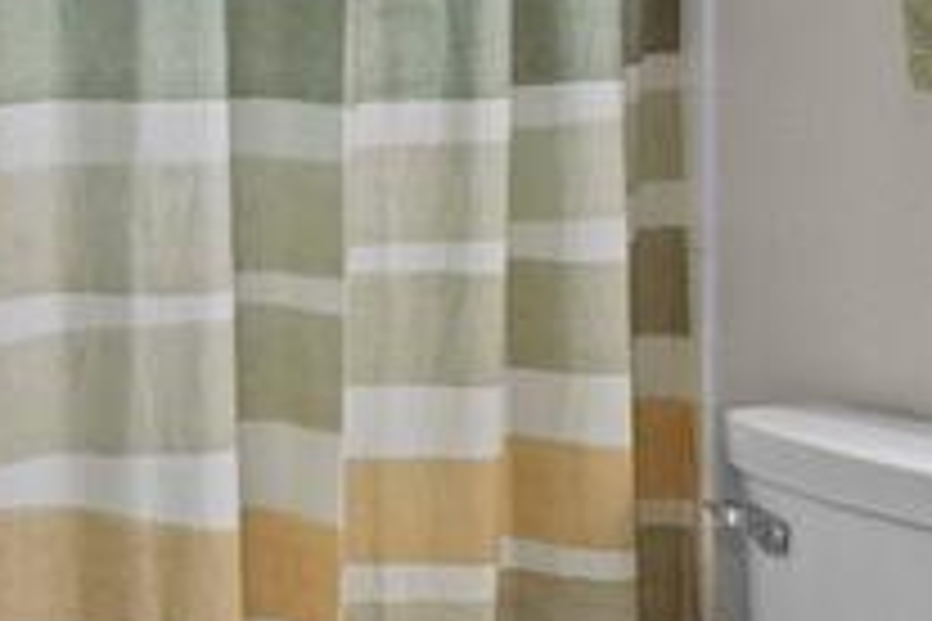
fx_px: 2045
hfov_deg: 20.8
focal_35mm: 79
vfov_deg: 16.9
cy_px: -16
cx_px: -563
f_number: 9
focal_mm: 16
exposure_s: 1/4
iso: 1000
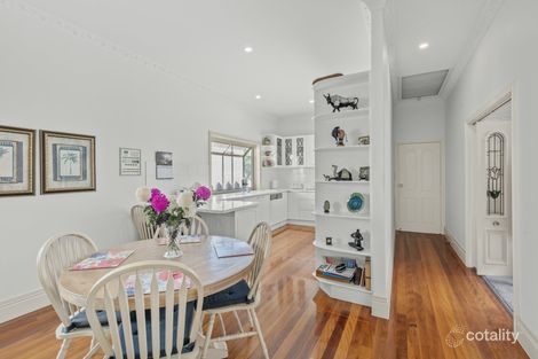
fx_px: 239
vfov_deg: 73.7
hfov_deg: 96.8
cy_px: 180
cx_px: 269
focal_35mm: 16
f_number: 10
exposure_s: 1/13
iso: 160
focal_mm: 16
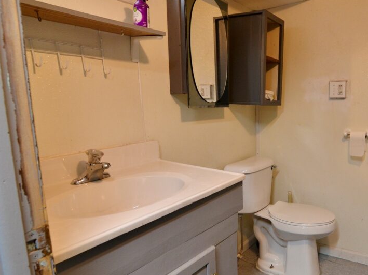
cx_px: 266
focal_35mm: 27
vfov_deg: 51.6
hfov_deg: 62.7
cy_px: 144
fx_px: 285
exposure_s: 1/60
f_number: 4
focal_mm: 11
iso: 720
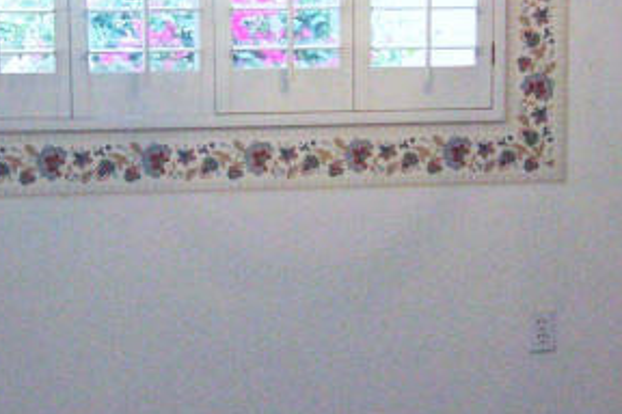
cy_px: 110
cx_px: 350
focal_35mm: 85
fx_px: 1468
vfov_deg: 16.0
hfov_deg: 23.9
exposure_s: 1/30
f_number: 2.8
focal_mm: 3.8
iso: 125
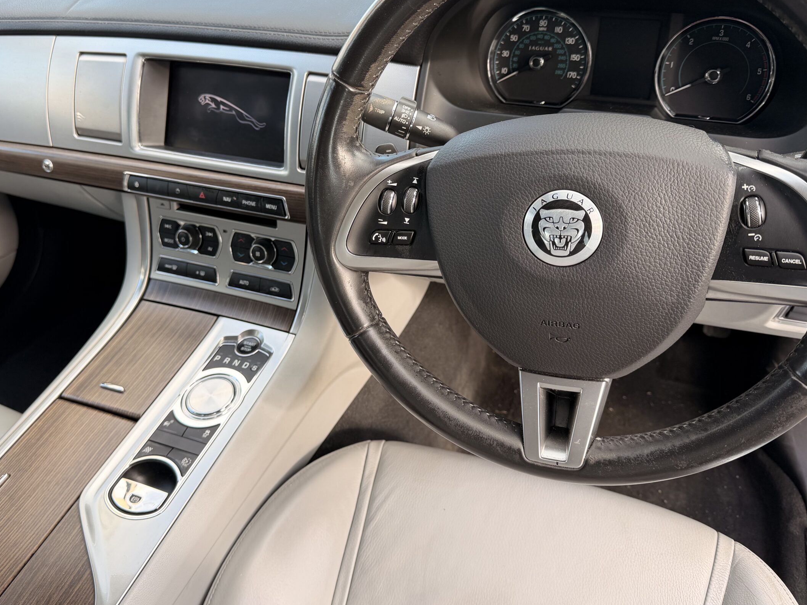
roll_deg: +2.4
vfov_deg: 48.0
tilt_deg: -36.6
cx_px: 390
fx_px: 676
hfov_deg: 61.6
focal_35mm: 29
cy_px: 253
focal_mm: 6.76
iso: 80
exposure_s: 1/240
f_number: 1.78
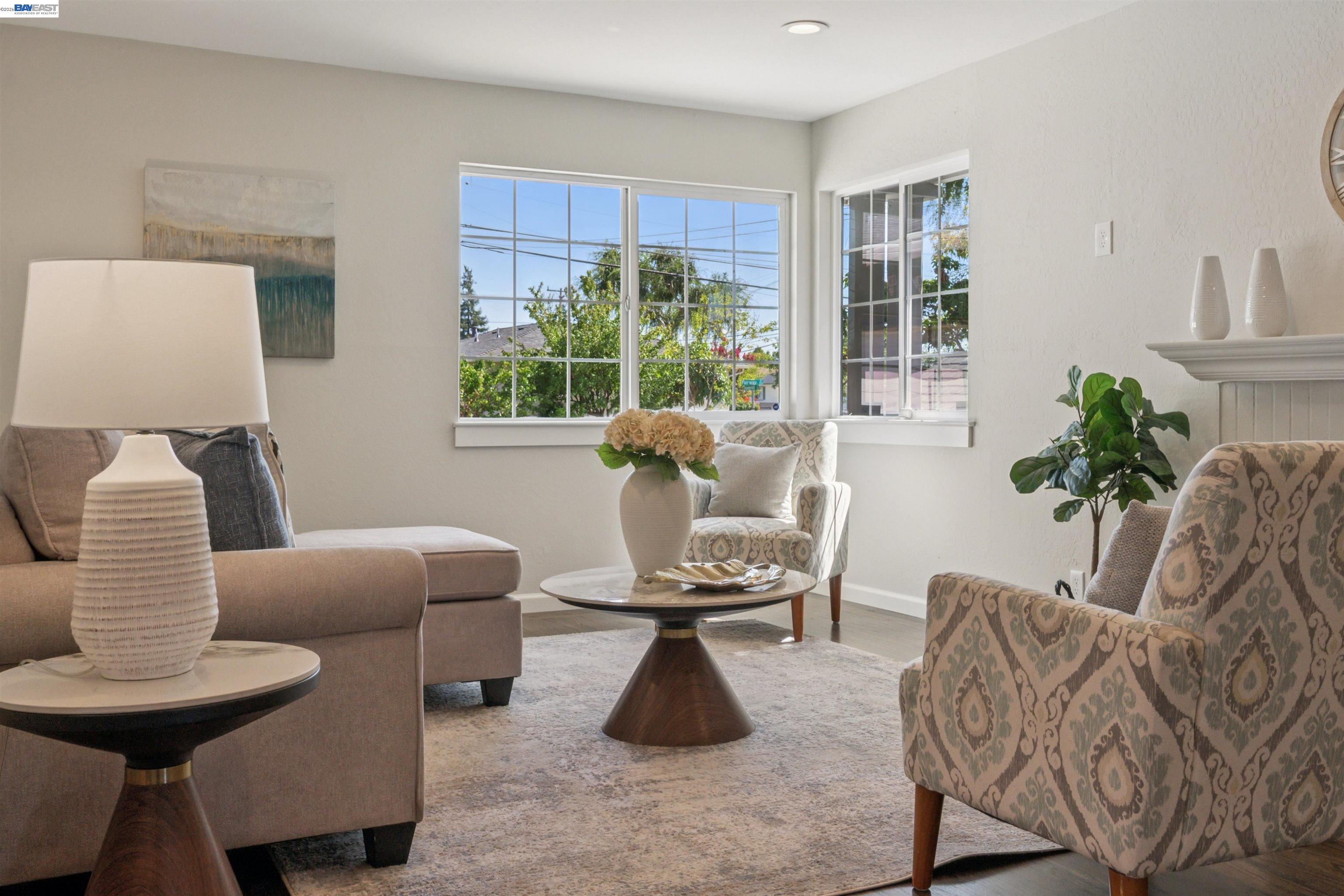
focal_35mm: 32
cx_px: 672
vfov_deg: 41.1
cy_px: 448
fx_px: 1195
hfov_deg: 58.7
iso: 400
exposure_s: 1/200
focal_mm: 21.5
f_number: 9
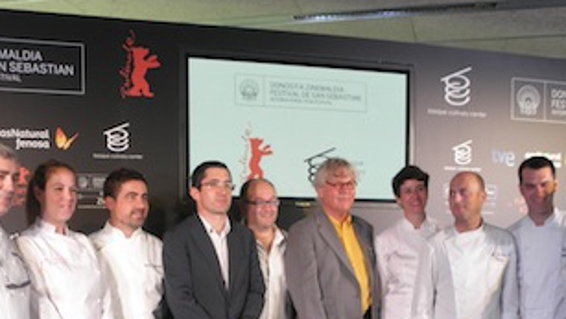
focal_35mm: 55
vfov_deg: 21.0
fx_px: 826
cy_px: 337
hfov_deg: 37.8
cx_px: 293
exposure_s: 1/15
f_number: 3
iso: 125
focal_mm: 5.52
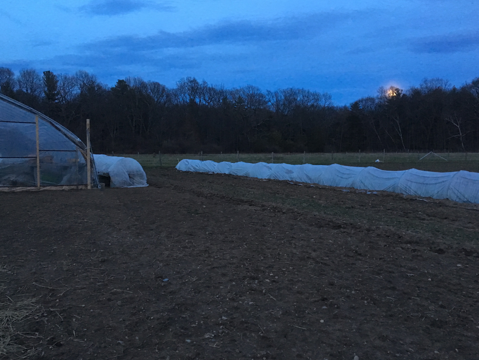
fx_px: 443
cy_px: 167
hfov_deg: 56.8
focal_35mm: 32
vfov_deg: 44.1
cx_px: 230
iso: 250
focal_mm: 4.15
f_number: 2.2
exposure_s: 1/15
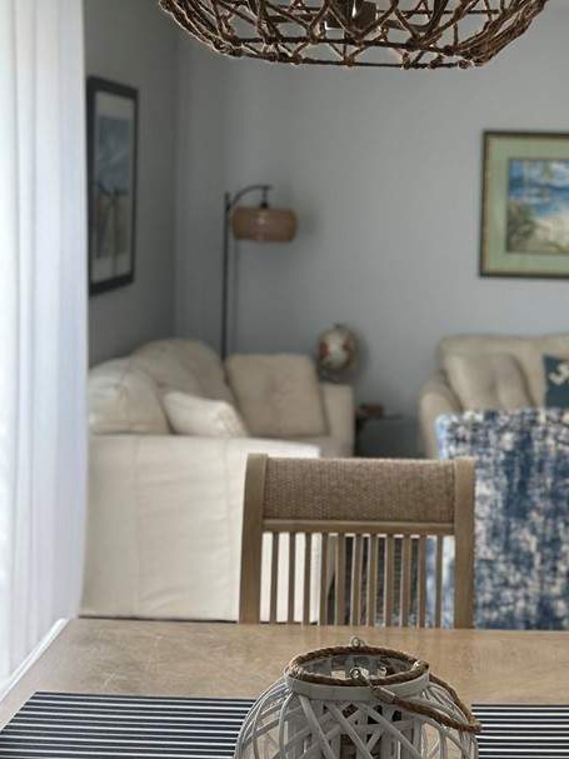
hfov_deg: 18.1
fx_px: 1776
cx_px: 449
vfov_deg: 24.1
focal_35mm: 81
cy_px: 420
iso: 125
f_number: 1.78
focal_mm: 6.86
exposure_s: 1/60
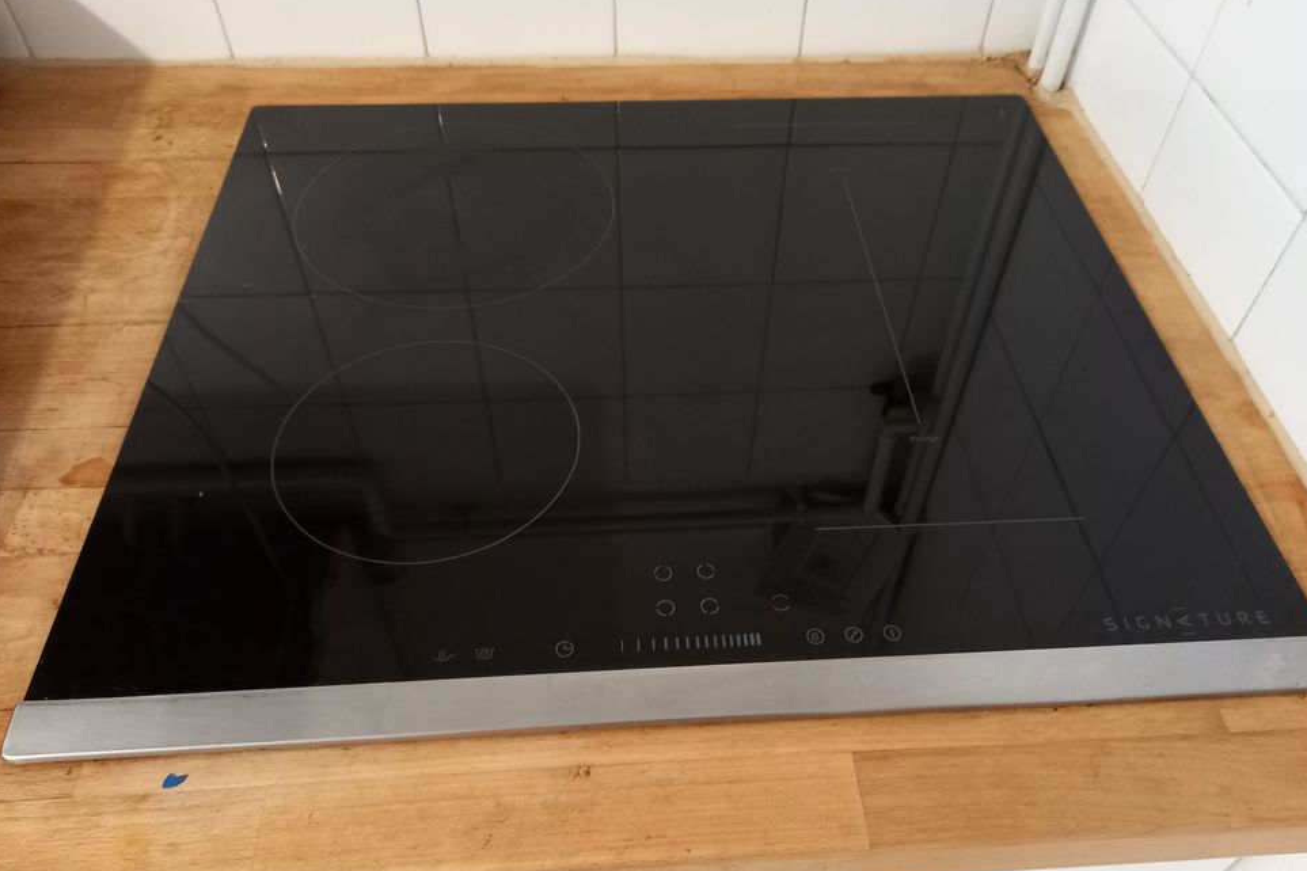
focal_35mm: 27
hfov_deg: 67.4
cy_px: 479
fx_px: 980
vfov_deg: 47.9
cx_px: 672
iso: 400
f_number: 2
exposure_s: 1/24
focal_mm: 4.6
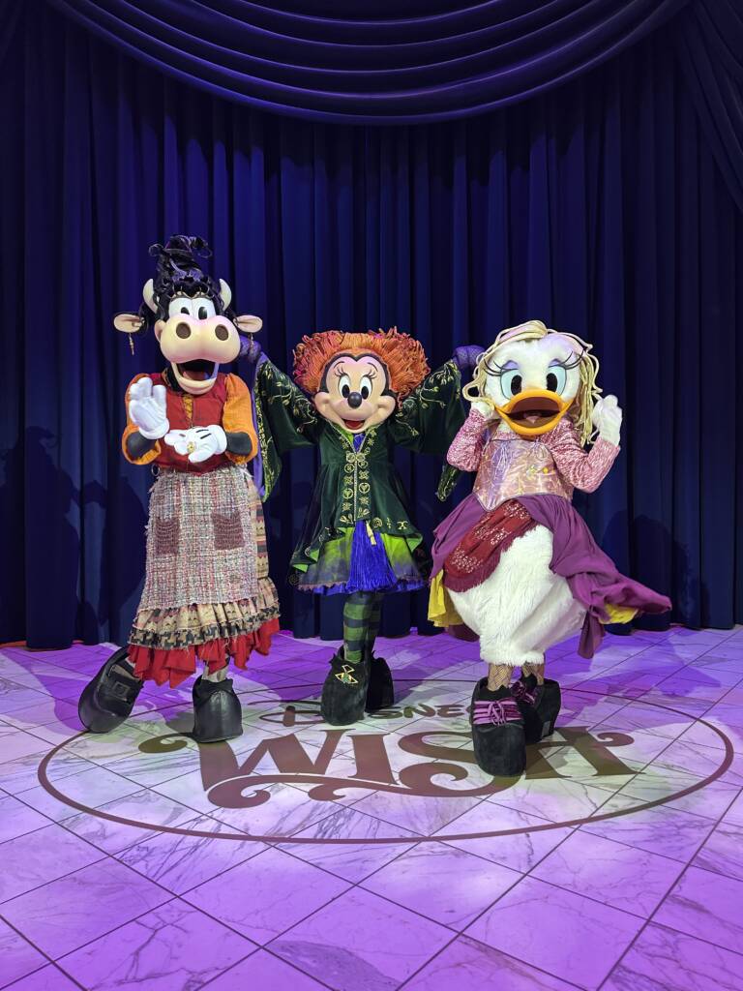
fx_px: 687
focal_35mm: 24
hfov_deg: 56.8
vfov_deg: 71.6
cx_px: 372
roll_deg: -0.5
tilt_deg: -0.1
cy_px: 496
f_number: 1.78
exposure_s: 1/120
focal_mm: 6.86
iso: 200
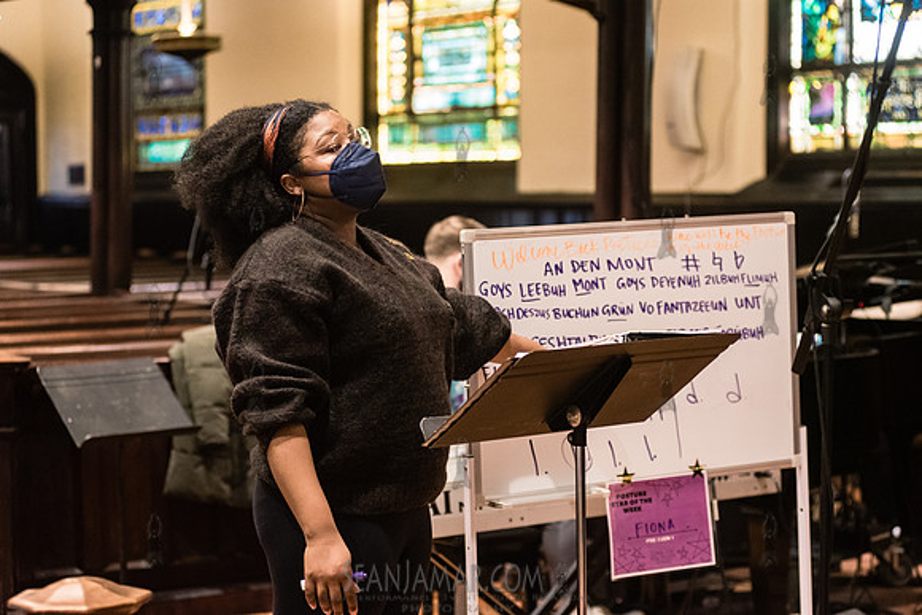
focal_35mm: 84
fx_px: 2158
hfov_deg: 24.1
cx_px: 461
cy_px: 308
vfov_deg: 16.2
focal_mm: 80
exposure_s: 1/125
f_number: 3.5
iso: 4000
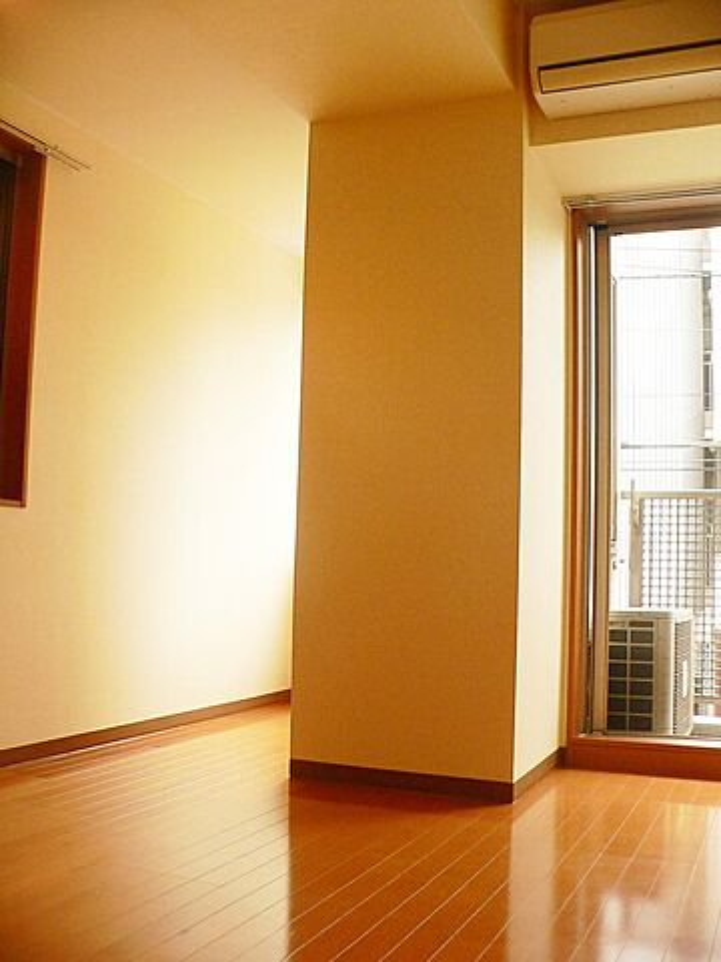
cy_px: 481
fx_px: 972
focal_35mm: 35
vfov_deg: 52.6
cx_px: 360
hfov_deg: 40.7
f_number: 2.8
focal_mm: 4.6
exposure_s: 1/60
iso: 150
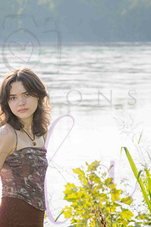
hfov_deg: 7.3
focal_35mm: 189
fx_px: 1189
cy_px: 128
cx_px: 25
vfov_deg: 10.9
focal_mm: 112
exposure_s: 1/320
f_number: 9
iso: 400
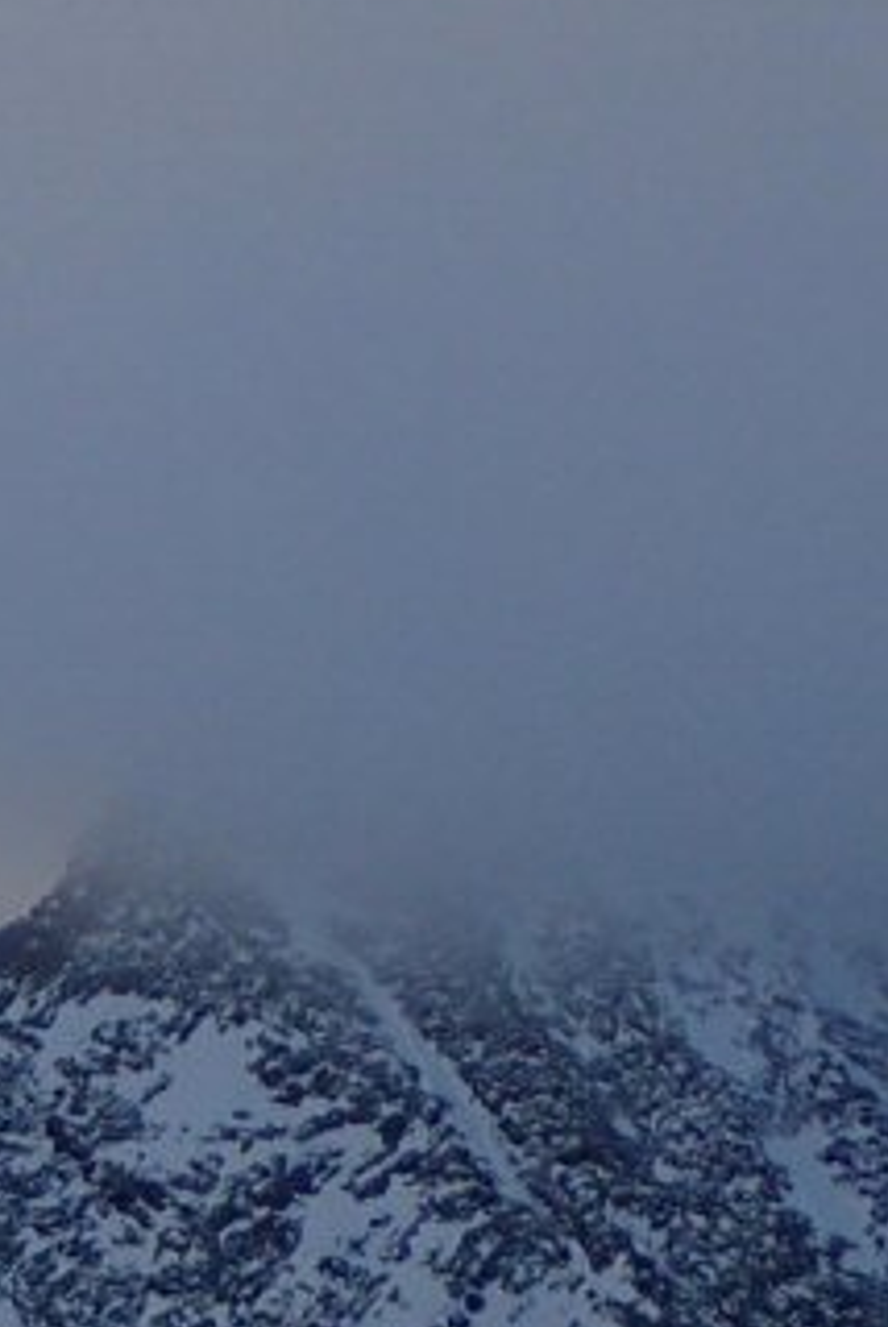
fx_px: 13586
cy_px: 1145
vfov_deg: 5.6
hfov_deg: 3.7
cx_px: -1716
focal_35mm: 368
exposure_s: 1/160
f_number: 4.5
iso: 200
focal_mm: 15.41
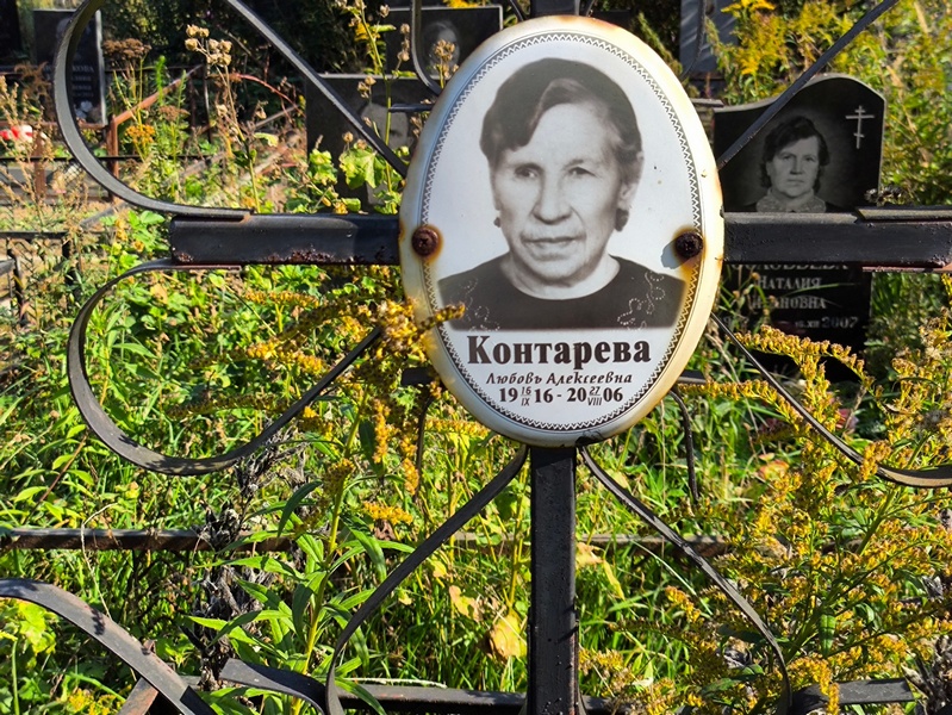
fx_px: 1376
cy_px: 358
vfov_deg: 29.1
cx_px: 476
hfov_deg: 38.2
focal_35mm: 50
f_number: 1.7
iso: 50
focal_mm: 4.71
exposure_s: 1/676
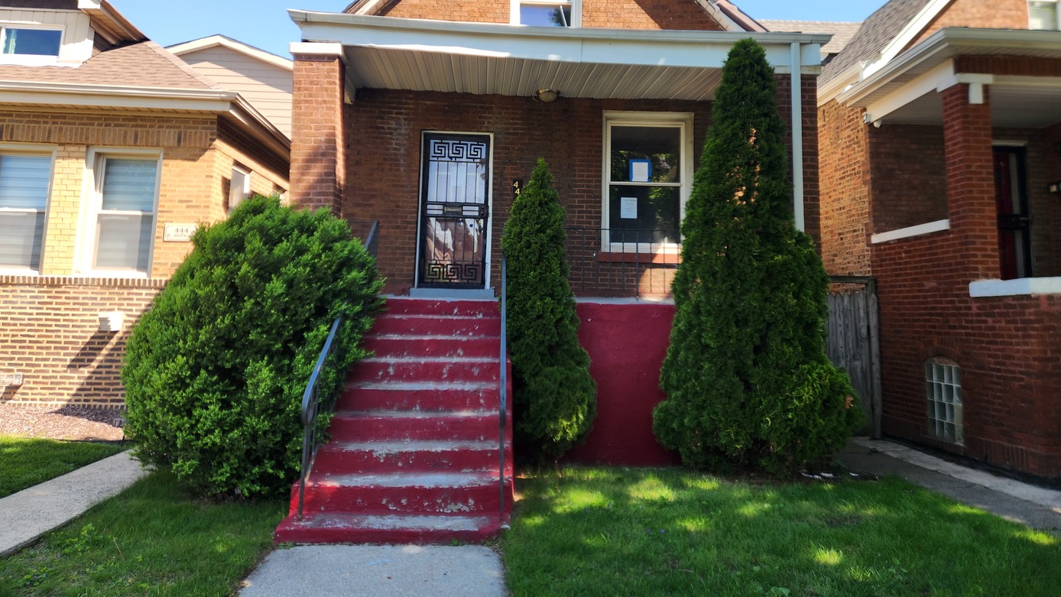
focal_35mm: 26
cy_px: 214
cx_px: 516
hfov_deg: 71.9
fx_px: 732
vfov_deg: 43.9
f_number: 1.8
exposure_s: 1/427
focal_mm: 5.4
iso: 20
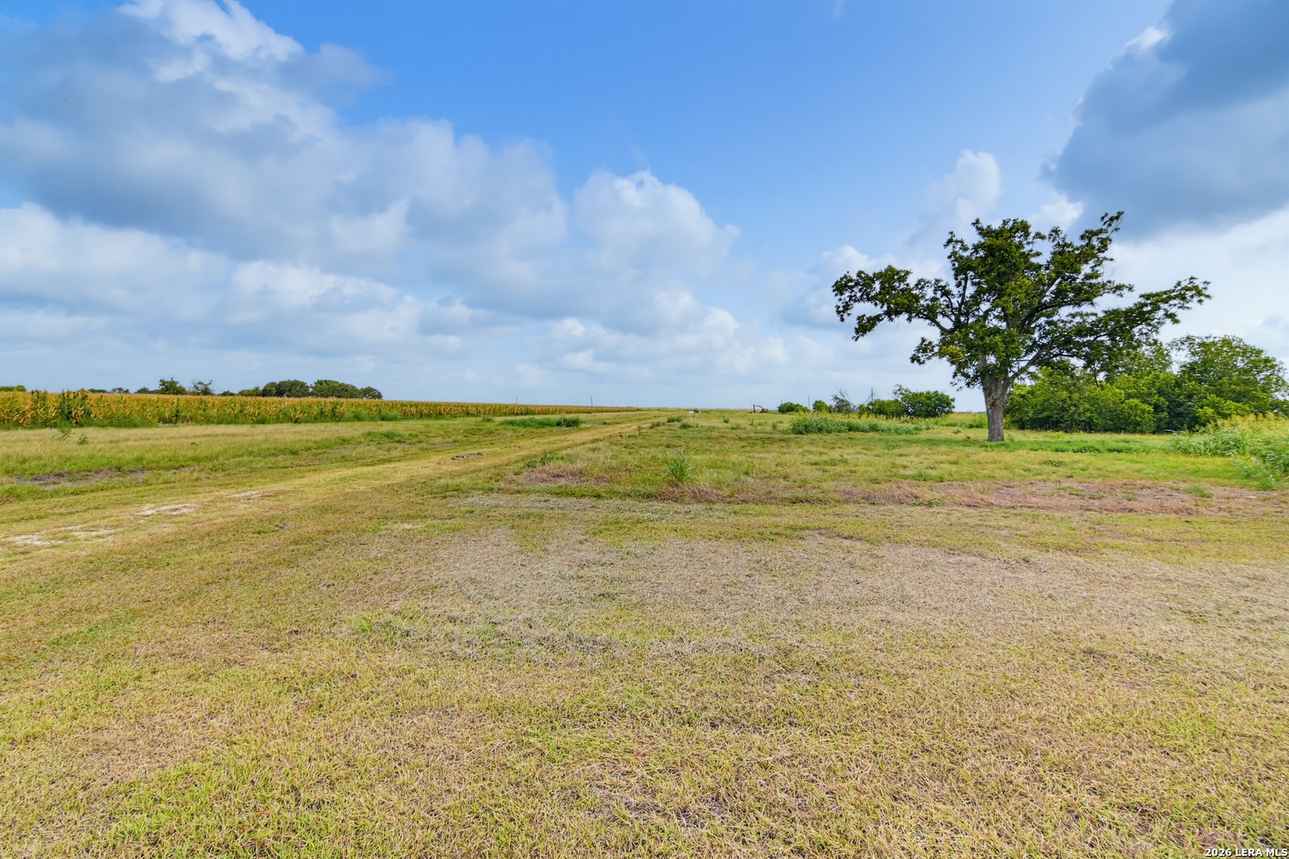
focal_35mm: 16
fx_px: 573
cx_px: 644
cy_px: 430
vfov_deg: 73.7
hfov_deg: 96.7
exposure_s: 1/200
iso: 100
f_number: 7.1
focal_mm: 11
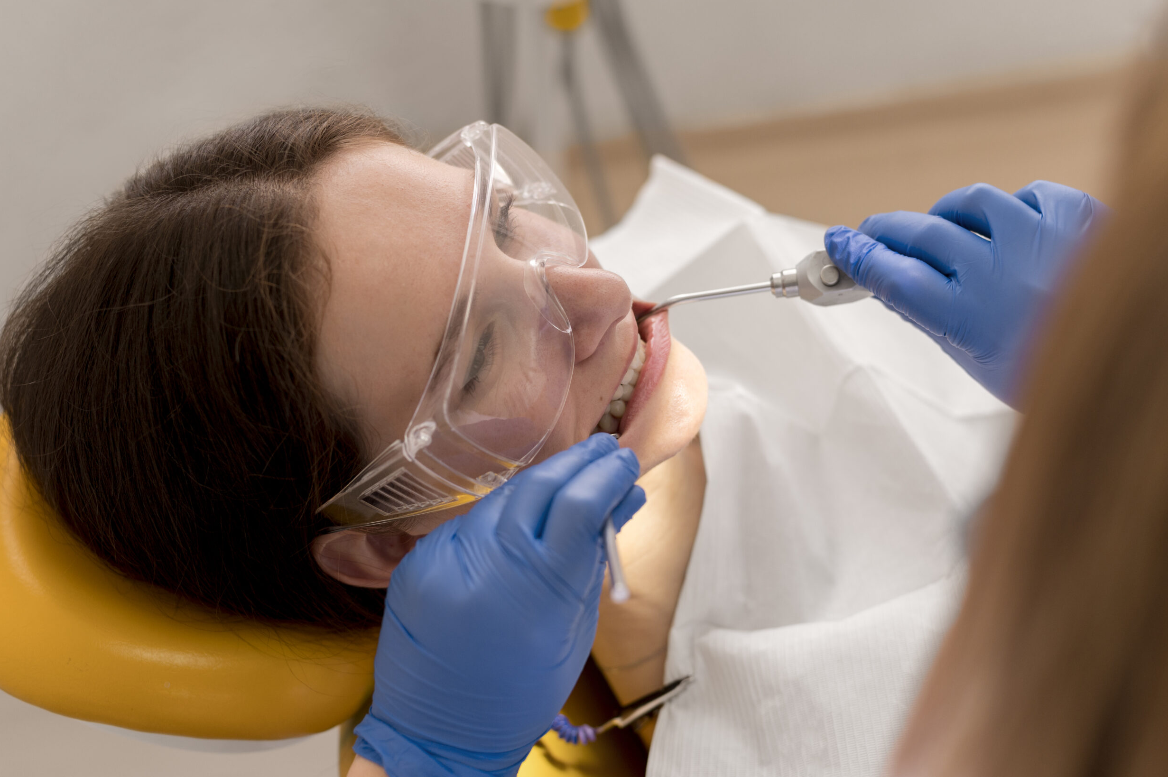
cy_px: 398
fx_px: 1686
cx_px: 564
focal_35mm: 52
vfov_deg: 26.0
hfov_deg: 38.2
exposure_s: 1/640
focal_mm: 50
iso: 640
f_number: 3.5
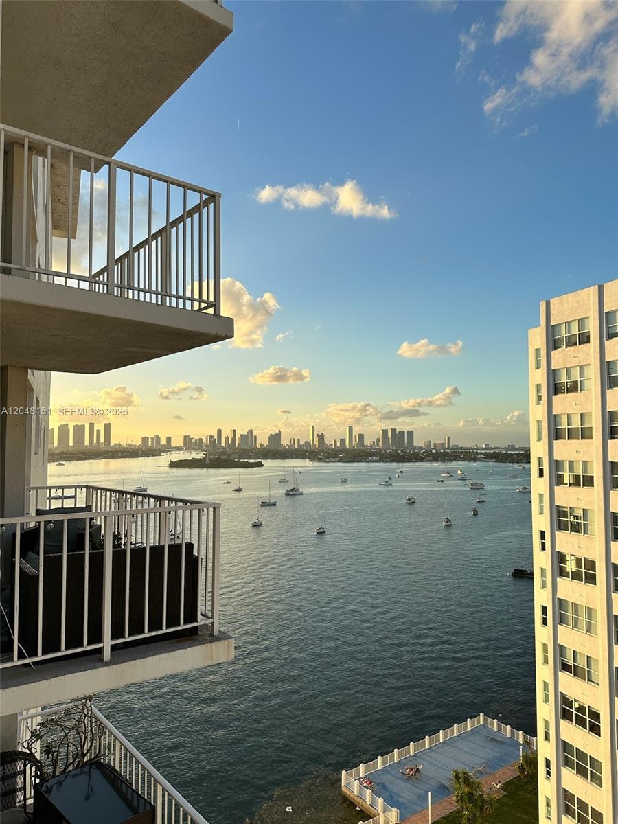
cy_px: 412
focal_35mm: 24
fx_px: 571
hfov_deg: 56.8
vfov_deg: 71.6
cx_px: 309
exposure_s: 1/2732
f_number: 1.78
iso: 80
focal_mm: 6.86
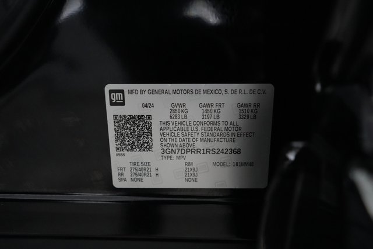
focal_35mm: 24
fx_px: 249
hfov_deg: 73.8
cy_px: 124
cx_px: 186
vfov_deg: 53.1
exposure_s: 1/250
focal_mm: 24
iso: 8000
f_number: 2.8
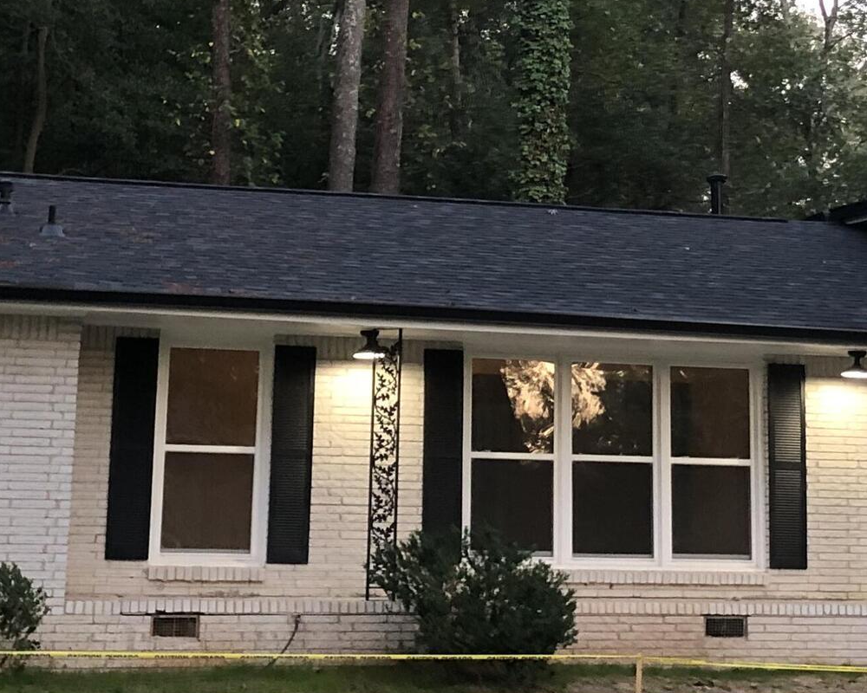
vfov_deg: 18.2
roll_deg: -1.4
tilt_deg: +8.4
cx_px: 466
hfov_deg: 22.7
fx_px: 2155
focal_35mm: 84
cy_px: 188
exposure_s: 1/15
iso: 64
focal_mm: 3.99
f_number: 1.8
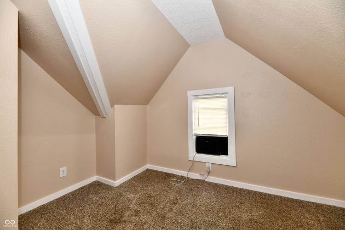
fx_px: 134
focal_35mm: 14
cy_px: 115
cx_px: 172
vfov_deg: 81.2
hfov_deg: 104.3
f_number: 6.3
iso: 640
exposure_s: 1/60
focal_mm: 14
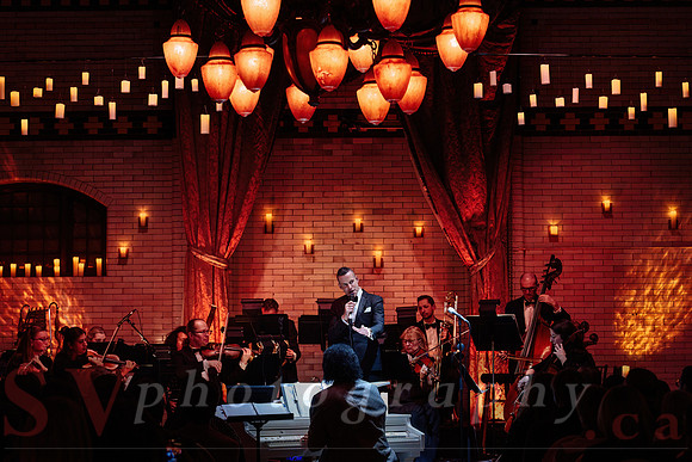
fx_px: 1423
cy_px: 231
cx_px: 358
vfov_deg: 18.4
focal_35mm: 74
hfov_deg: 27.3
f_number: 3.5
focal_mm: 70
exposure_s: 1/80
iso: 2000
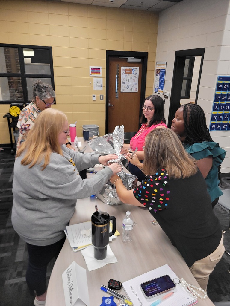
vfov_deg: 67.3
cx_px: 115
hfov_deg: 53.1
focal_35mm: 26
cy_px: 153
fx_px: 230
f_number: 1.8
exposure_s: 1/120
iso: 320
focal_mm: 5.4
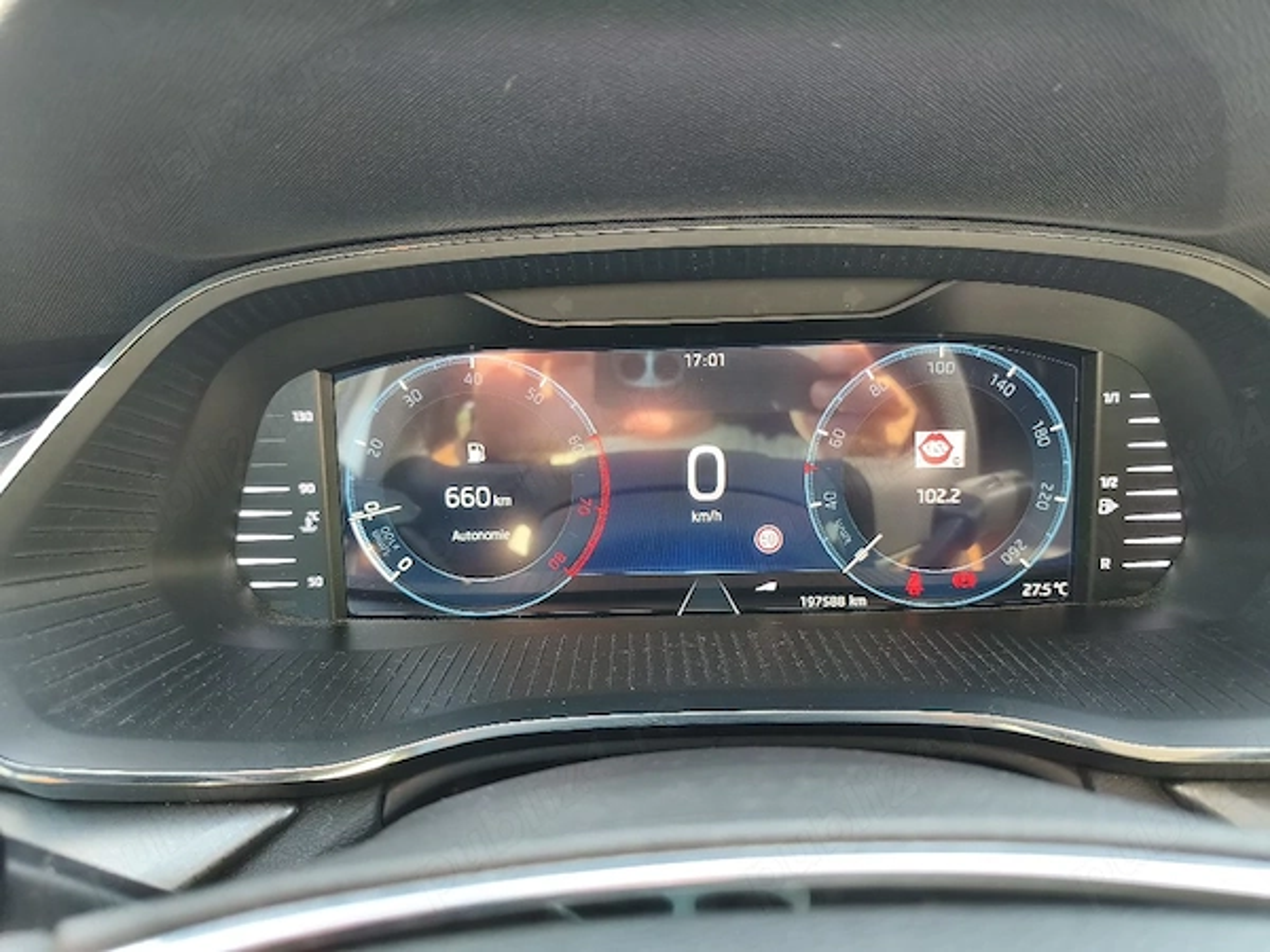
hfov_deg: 73.9
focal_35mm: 23
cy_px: 476
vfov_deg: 58.9
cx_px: 635
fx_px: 844
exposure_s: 1/100
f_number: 1.7
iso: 250
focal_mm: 6.06
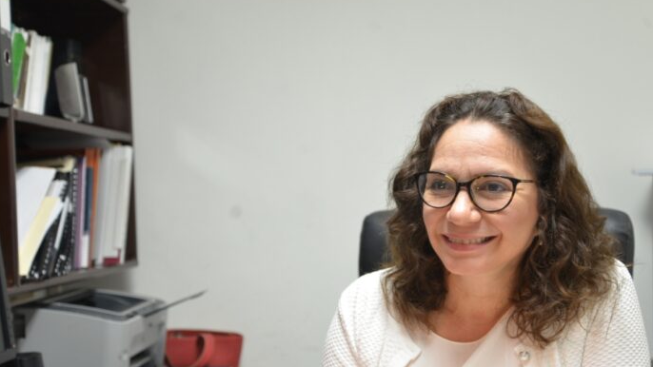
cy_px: 226
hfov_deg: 37.8
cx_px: 341
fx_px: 952
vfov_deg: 21.8
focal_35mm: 55
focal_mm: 48
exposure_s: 1/30
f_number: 4.2
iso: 800
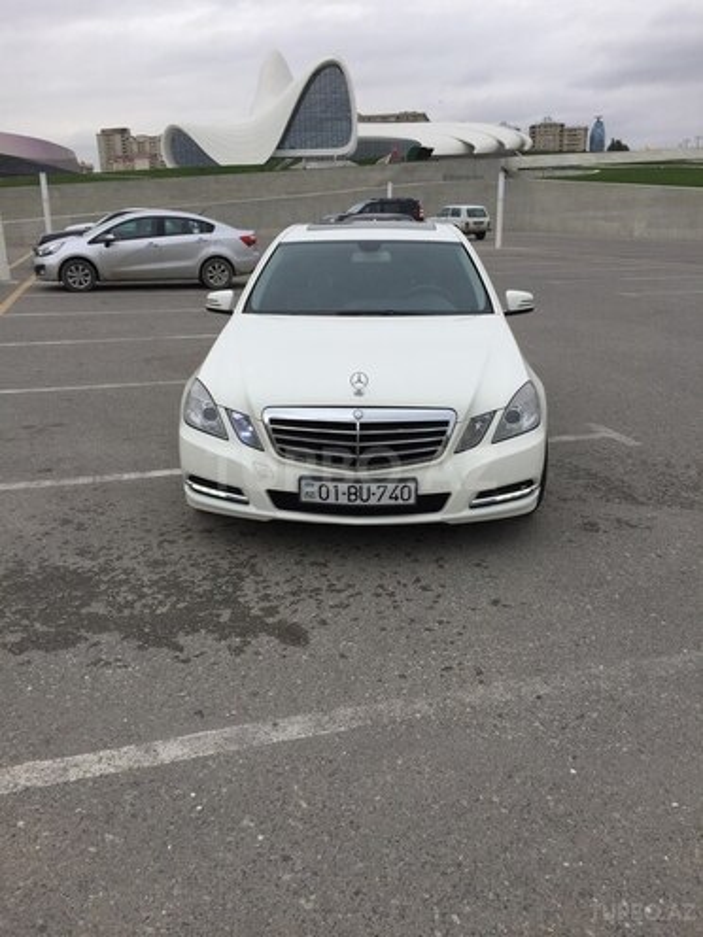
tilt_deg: -15.8
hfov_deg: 48.2
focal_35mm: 29
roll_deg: +1.5
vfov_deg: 61.7
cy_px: 468
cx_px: 352
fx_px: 785
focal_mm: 4.15
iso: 32
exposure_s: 1/1199
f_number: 2.2
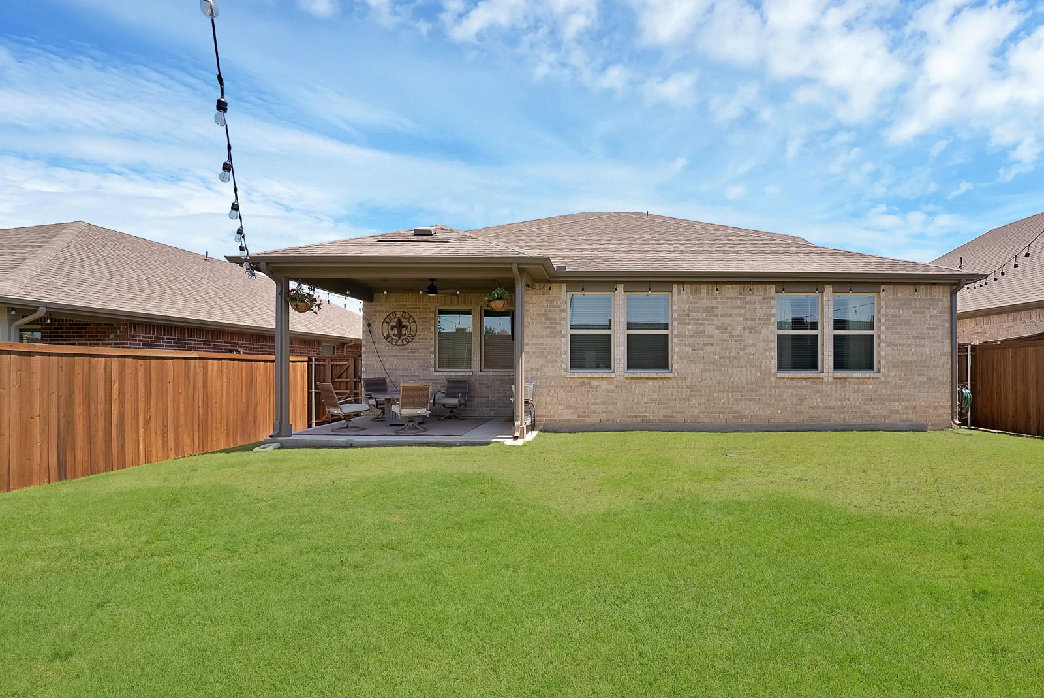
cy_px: 353
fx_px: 435
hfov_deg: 99.4
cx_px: 612
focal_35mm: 15
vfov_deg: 77.4
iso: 640
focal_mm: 12
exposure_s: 1/320
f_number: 9
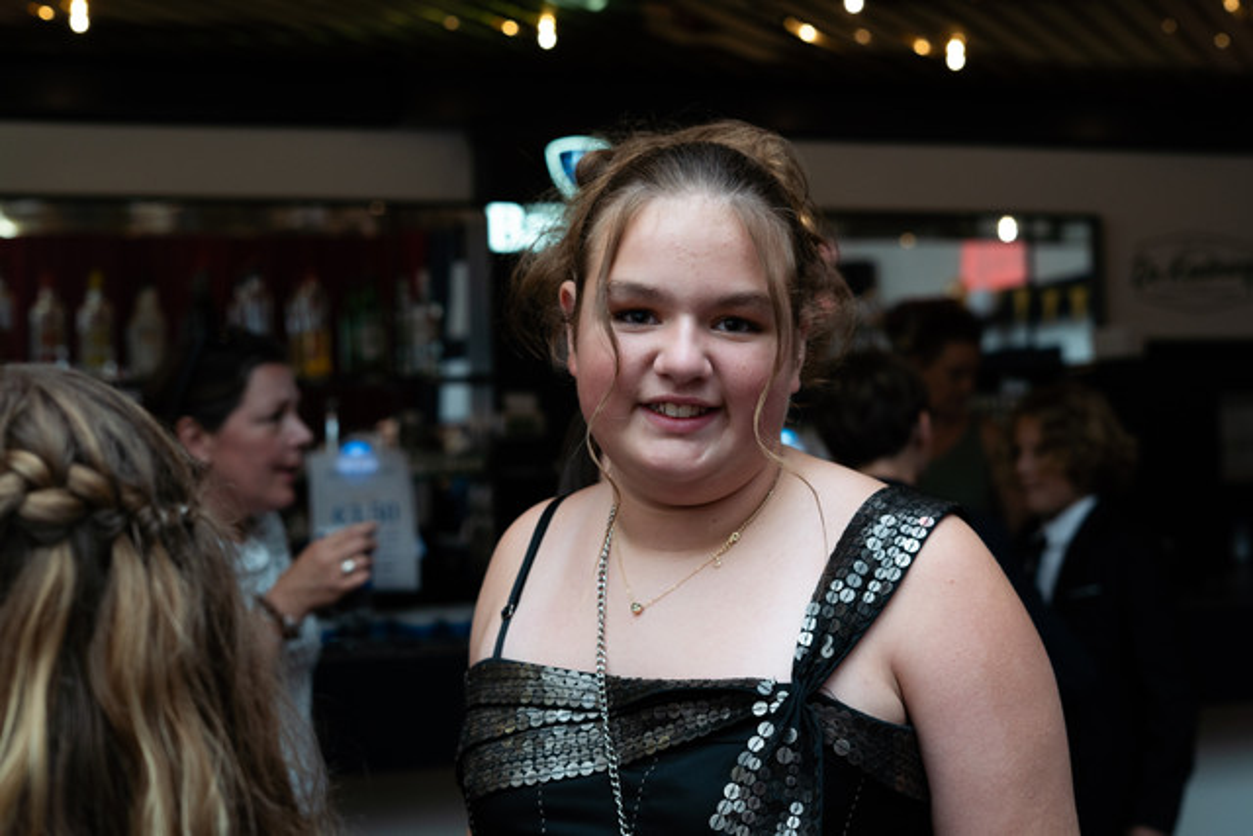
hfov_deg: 39.6
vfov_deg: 27.0
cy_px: 418
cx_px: 626
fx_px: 1741
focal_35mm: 50
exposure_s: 1/160
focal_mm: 50
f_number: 4
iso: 640
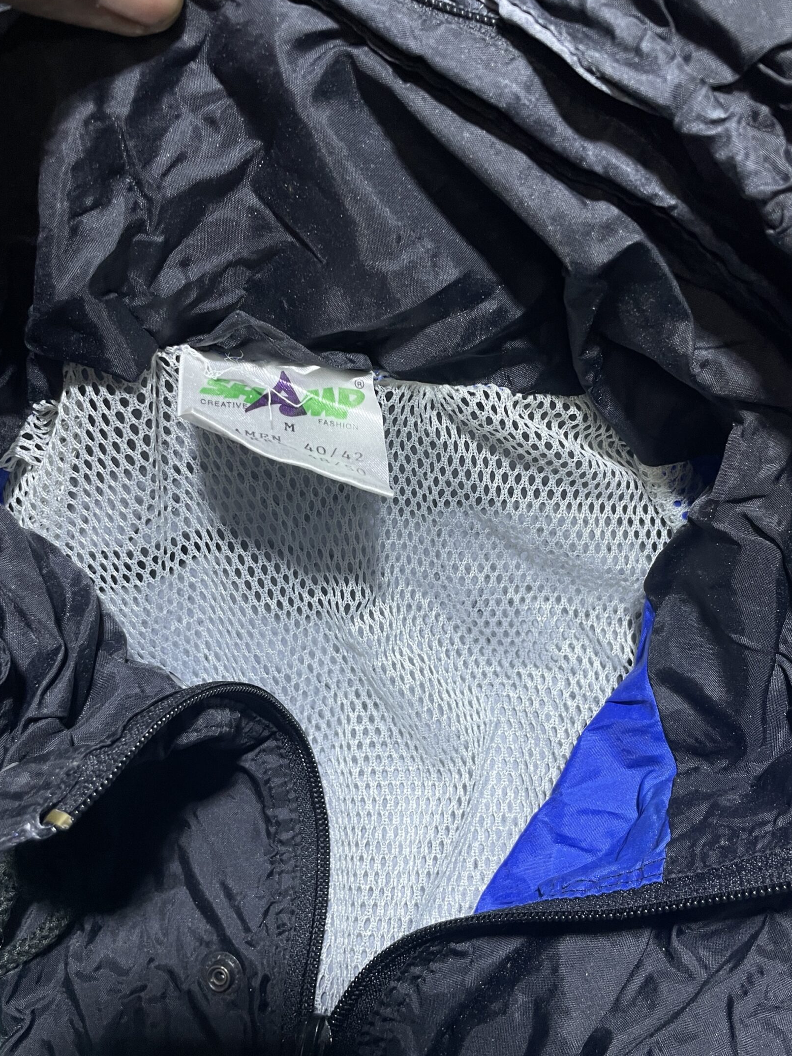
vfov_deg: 58.3
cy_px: 560
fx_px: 946
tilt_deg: -47.6
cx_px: 444
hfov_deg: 45.3
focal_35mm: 31
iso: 80
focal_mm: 4.2
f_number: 1.6
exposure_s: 1/50
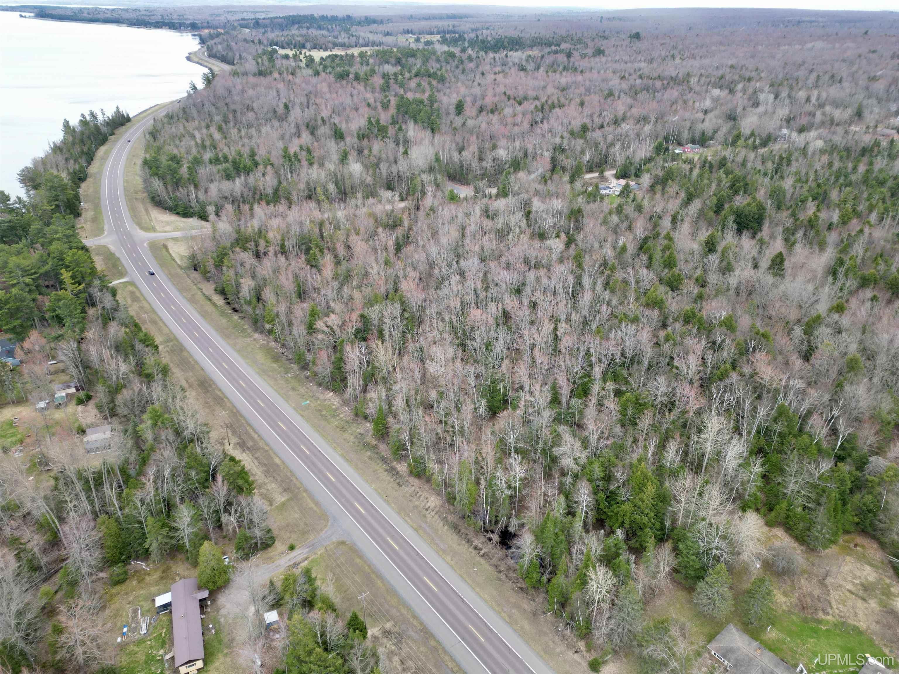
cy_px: 337
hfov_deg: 71.6
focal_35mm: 24
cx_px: 450
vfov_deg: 56.8
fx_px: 623
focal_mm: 6.72
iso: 110
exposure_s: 1/400
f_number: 1.7
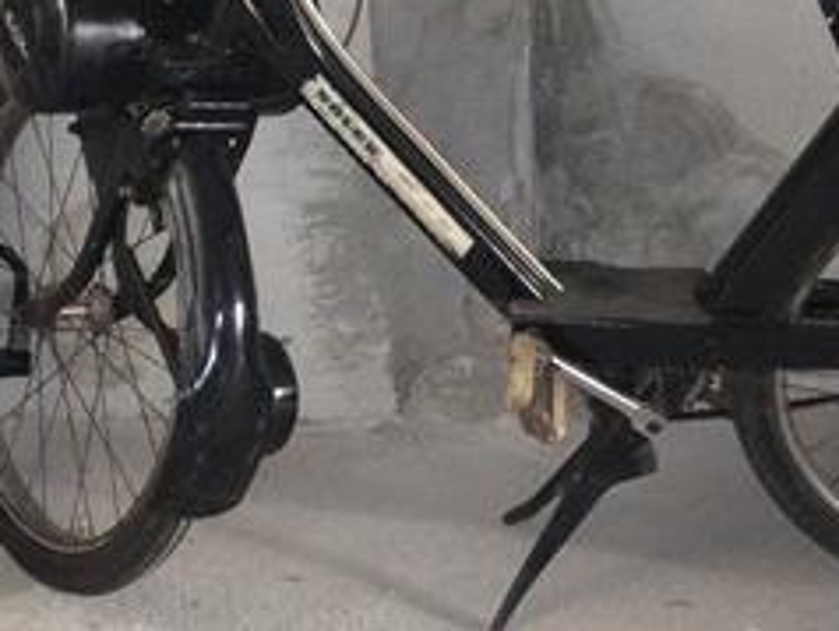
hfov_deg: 20.0
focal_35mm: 98
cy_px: 166
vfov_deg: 15.1
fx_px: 2378
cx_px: 412
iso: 200
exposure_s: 1/16
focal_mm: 4.28
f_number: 2.4
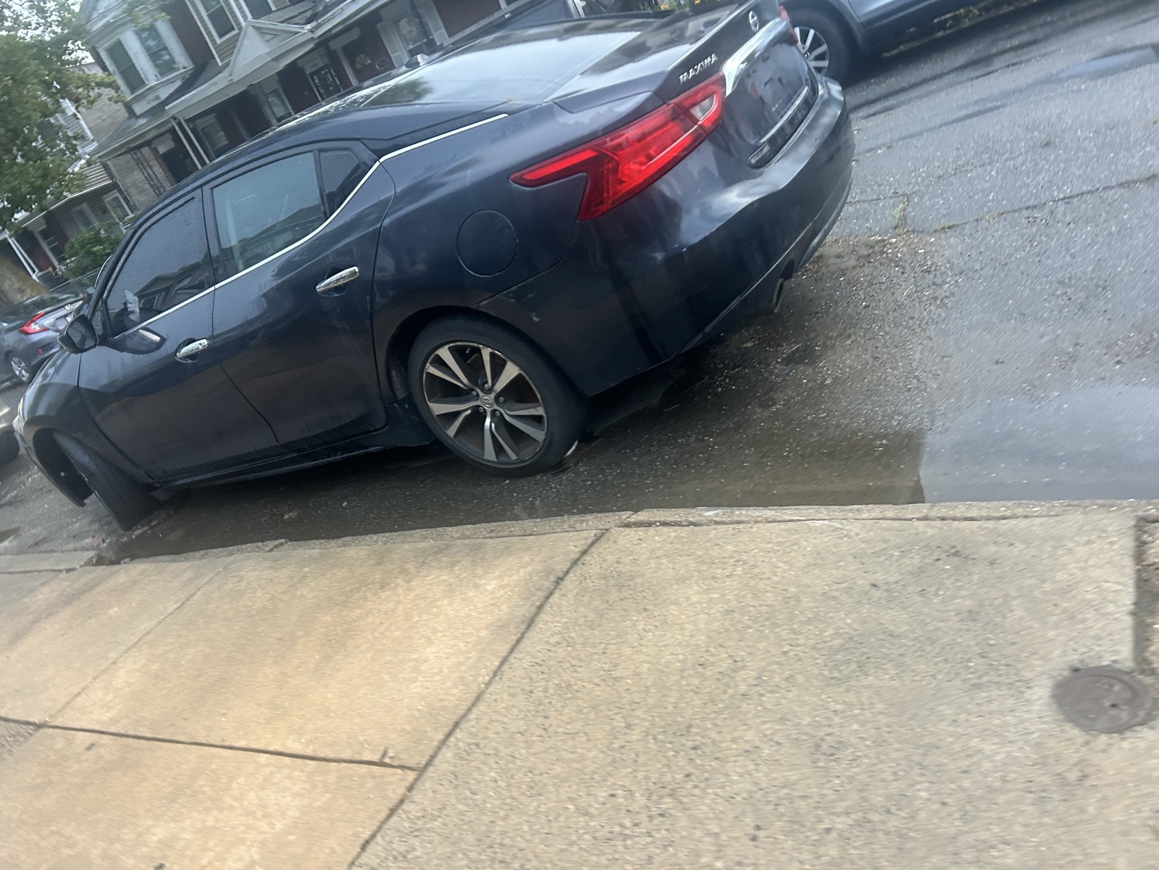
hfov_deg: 67.3
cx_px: 580
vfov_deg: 53.1
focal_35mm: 26
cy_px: 435
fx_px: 871
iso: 125
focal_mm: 5.7
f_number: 1.5
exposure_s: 1/60
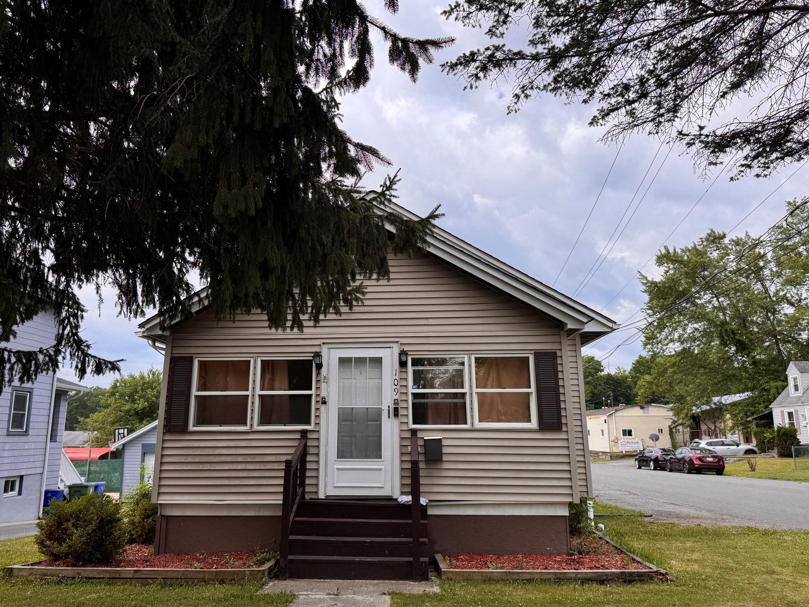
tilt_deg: +11.9
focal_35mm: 25
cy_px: 306
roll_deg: +0.4
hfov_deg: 69.4
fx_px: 584
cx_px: 388
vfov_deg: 54.9
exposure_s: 1/2331
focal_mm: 6.76
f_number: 1.78
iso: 80
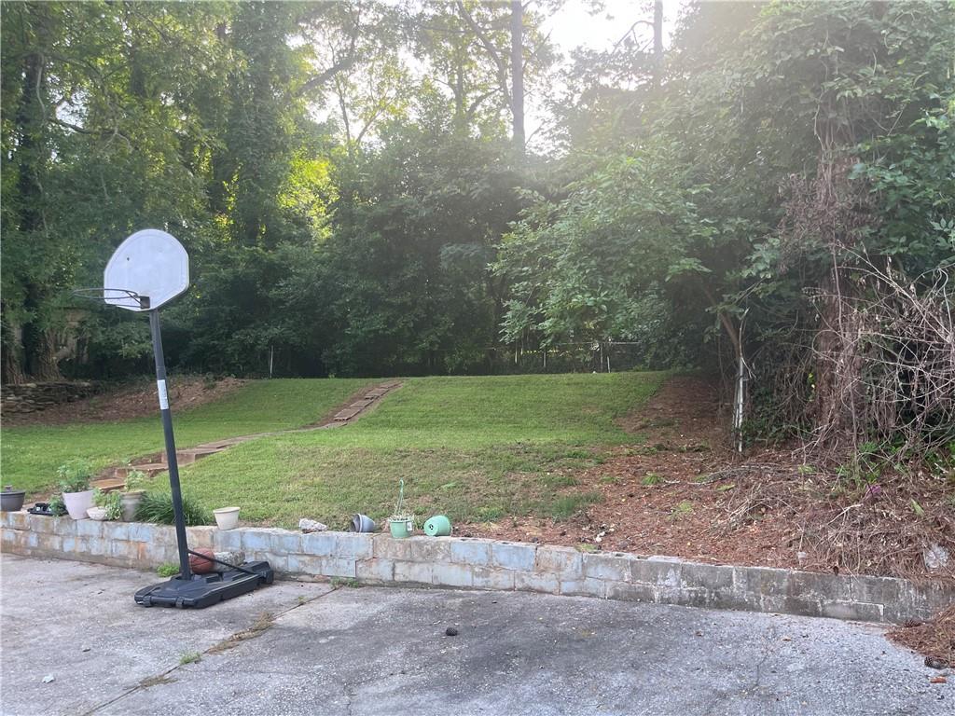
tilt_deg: +2.5
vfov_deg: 53.1
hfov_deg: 67.3
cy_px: 358
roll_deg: -1.1
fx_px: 717
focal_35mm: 26
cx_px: 478
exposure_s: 1/141
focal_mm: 5.1
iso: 64
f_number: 1.6
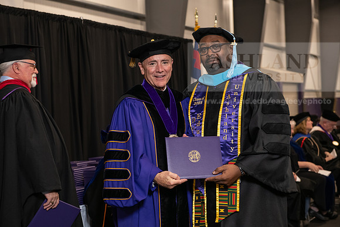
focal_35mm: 70
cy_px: 114
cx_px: 170
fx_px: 661
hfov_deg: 28.8
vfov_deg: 19.5
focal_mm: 70
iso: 2000
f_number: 5
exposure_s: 1/125
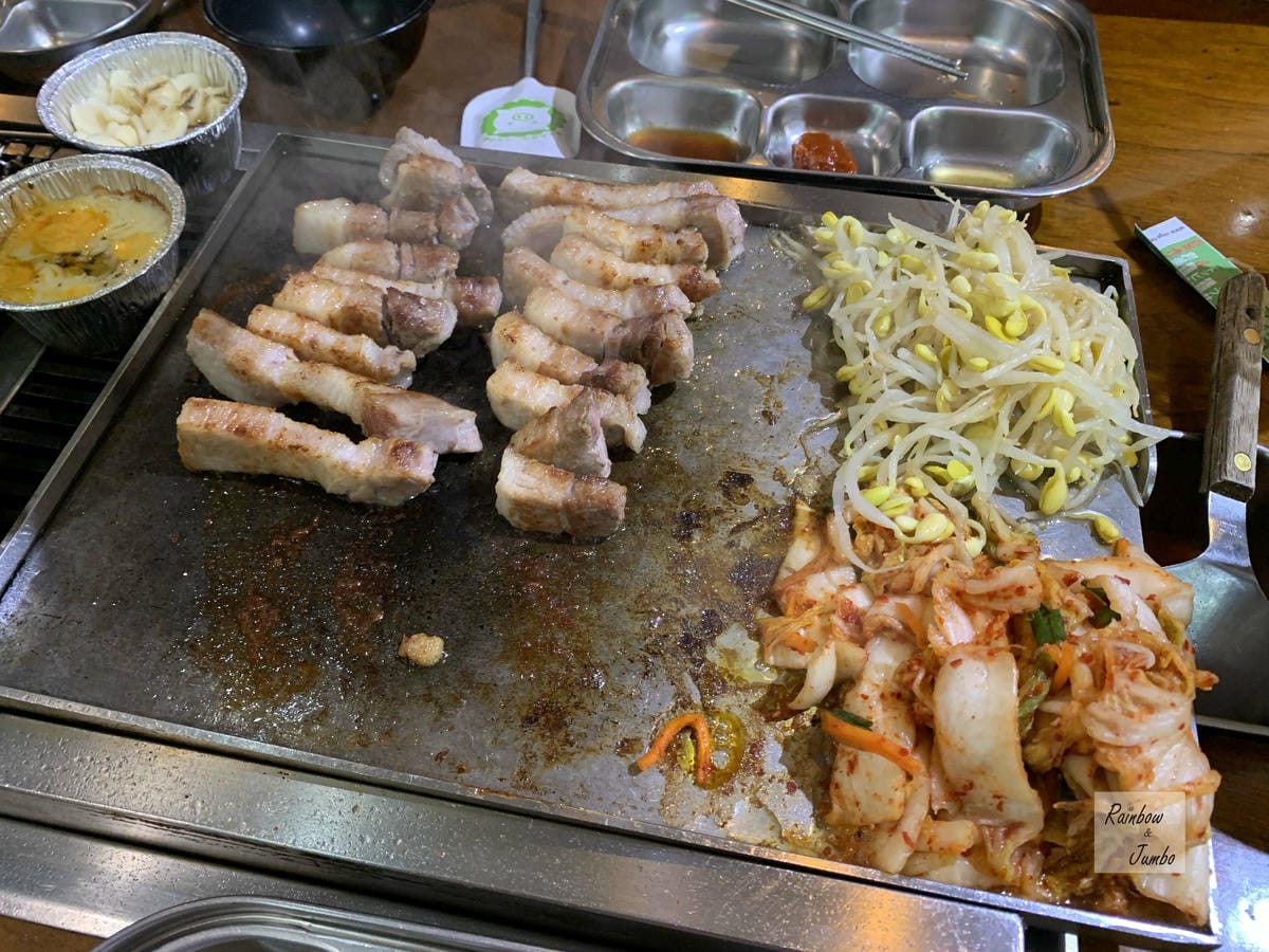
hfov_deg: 67.3
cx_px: 634
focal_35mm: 26
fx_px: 953
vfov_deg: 53.1
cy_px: 476
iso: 250
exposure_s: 1/60
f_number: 1.8
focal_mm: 4.25
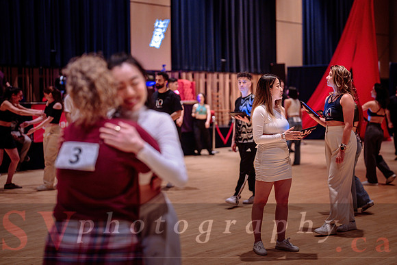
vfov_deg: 24.3
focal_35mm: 56
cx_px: 221
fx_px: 614
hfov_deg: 35.8
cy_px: 118
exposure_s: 1/200
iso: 1600
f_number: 1.4
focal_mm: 50
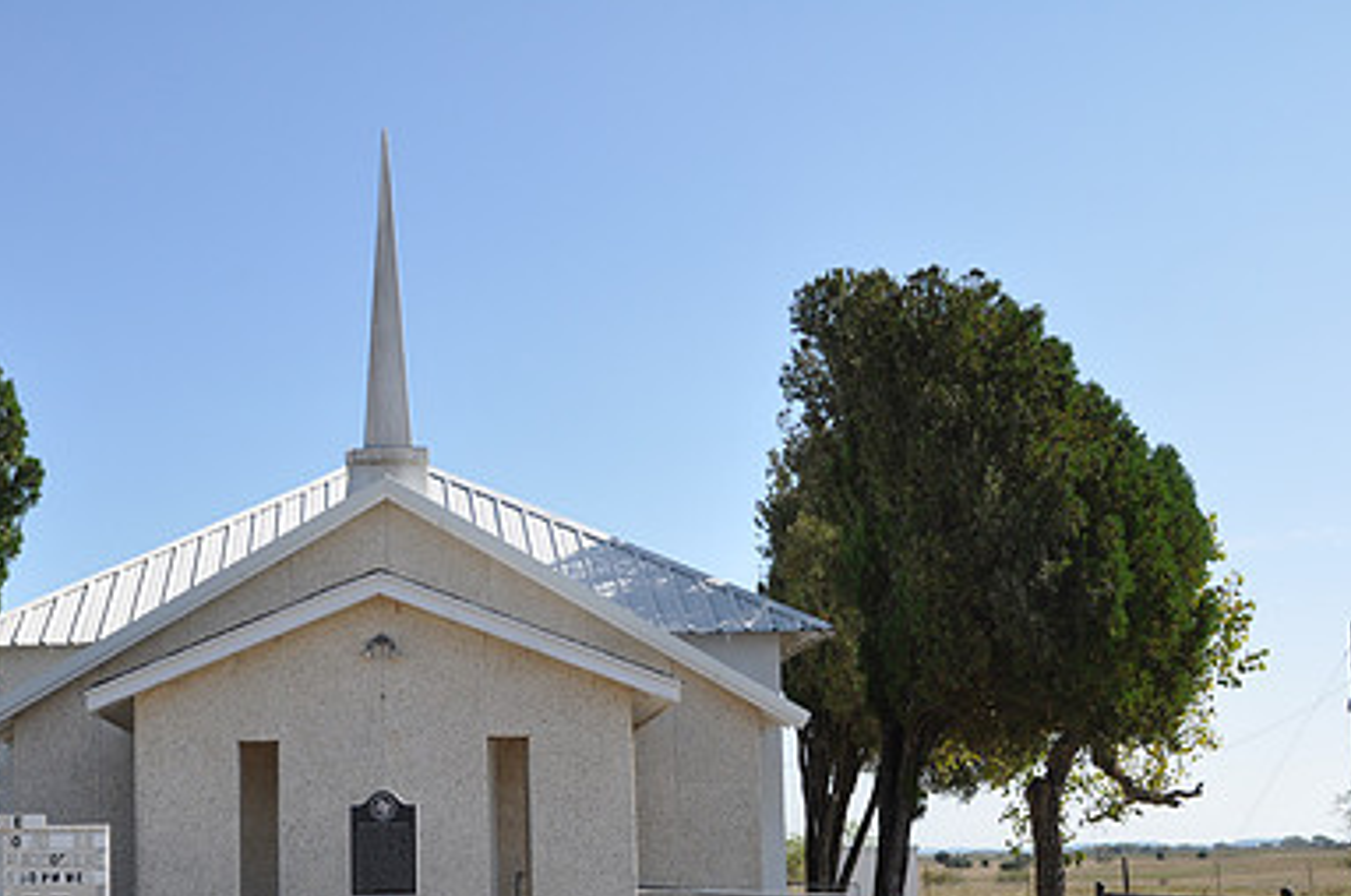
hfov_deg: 40.7
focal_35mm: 48
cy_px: 665
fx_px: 1789
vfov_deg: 27.7
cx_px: 416
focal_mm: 21
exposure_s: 1/125
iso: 200
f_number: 11
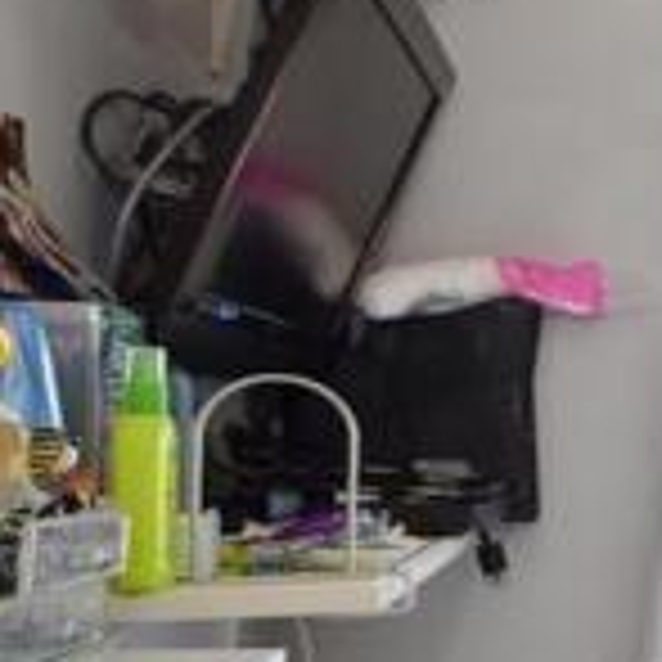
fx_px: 1233
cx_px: 1401
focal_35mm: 57
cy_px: 448
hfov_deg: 17.7
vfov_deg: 29.8
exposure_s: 1/25
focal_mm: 10
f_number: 11
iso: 200
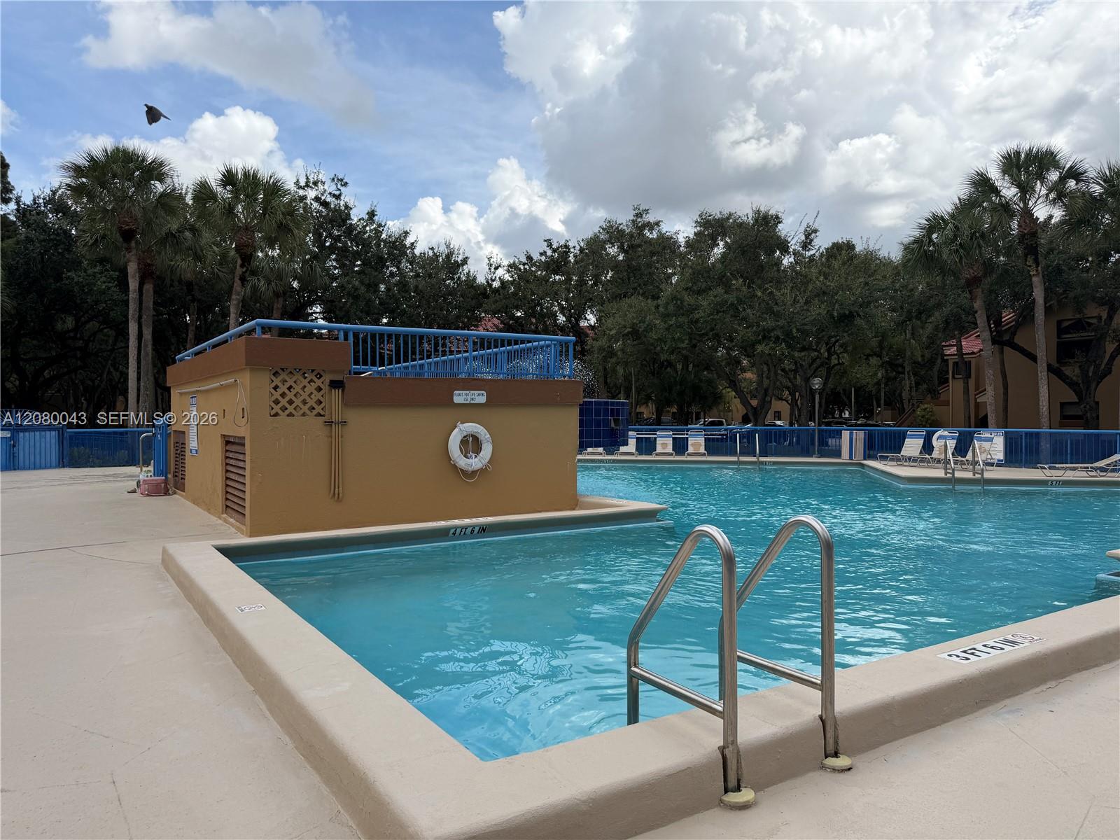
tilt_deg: -0.2
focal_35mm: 24
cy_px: 420
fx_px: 777
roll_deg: +0.3
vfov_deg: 56.8
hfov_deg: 71.6
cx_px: 560
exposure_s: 1/4167
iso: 80
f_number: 1.78
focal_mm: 6.76
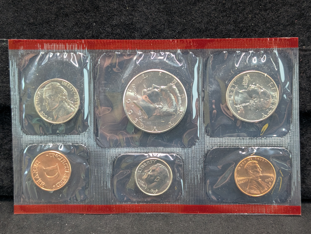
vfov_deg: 29.7
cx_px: 156
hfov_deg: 38.9
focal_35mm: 49
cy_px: 117
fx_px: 441
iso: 327
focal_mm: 6.9
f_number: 1.68
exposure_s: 1/40
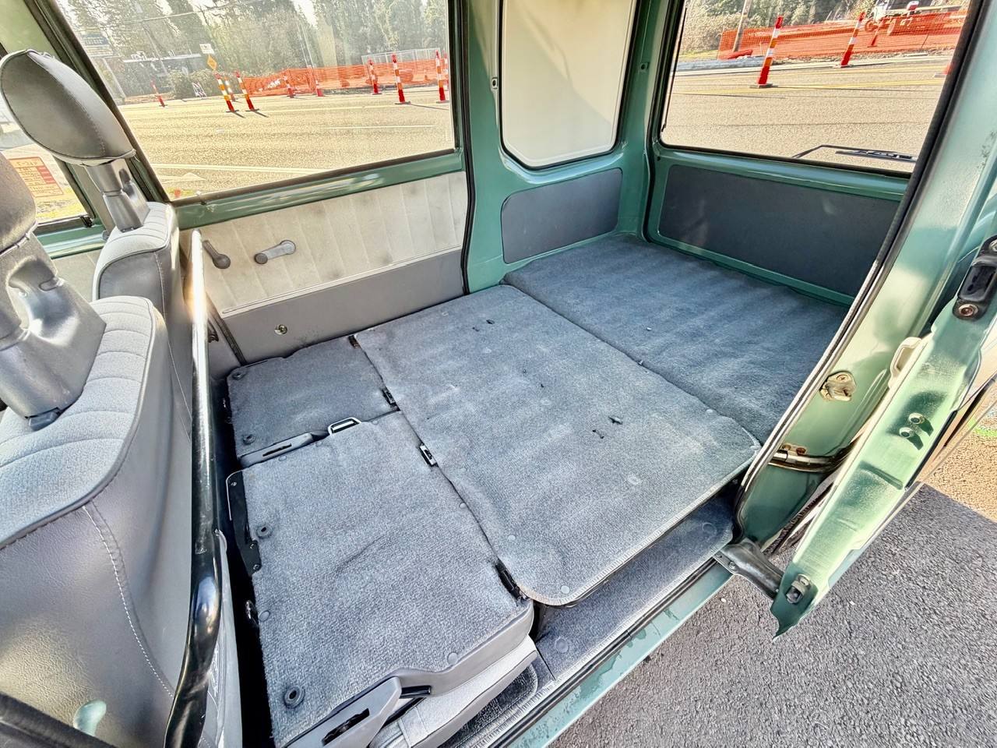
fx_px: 403
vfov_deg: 85.7
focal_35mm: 14
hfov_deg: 102.1
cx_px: 498
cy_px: 374
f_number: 2.2
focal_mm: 2.22
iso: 80
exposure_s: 1/121
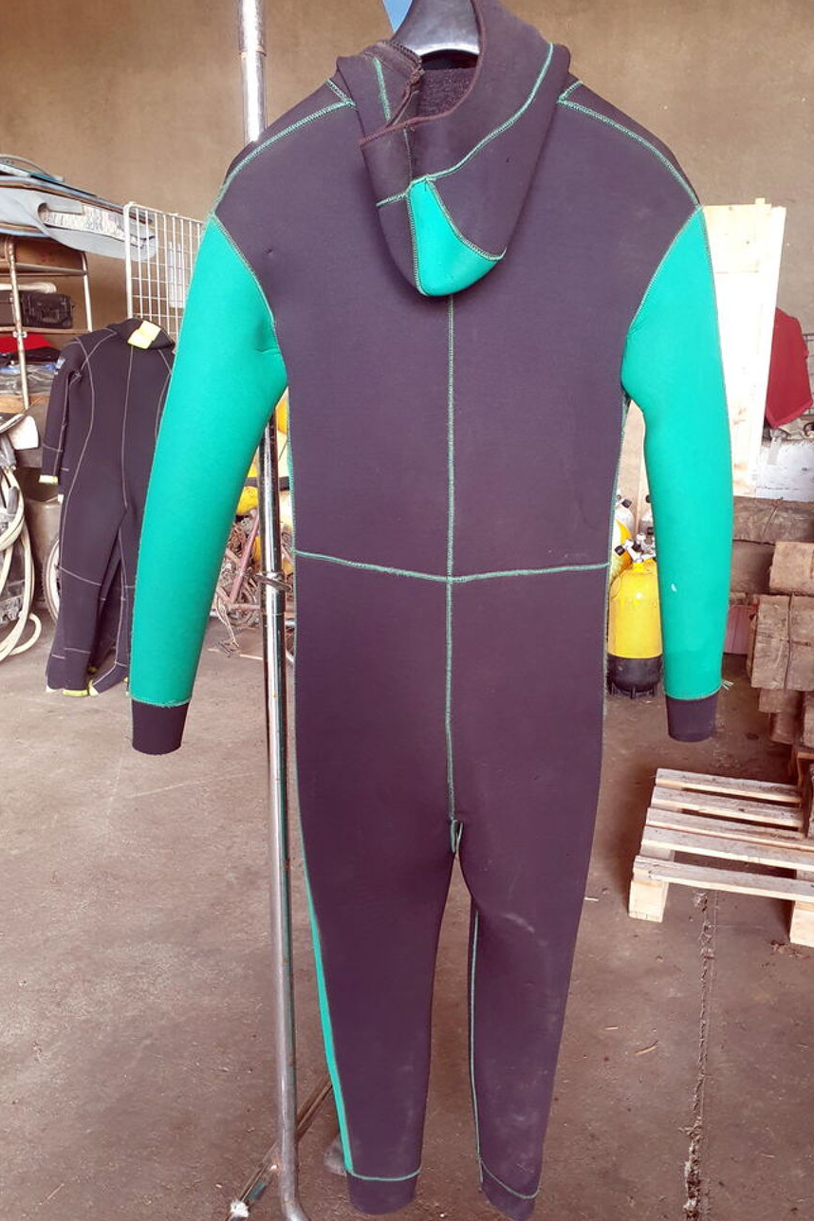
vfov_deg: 65.5
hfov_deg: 46.4
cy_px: 623
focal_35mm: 28
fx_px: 950
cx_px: 434
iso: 200
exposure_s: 1/50
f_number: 2.4
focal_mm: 4.3
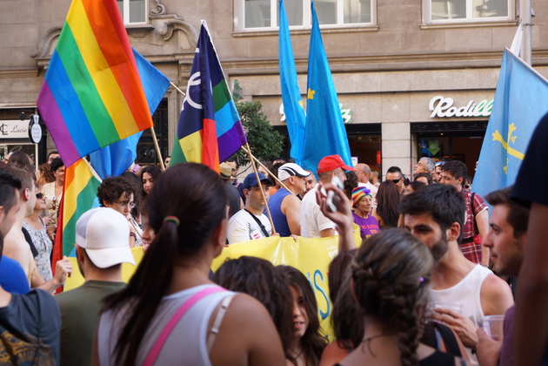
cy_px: 183
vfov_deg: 16.6
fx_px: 1256
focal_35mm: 82
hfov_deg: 24.6
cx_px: 274
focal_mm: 55
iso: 200
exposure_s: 1/50
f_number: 5.6
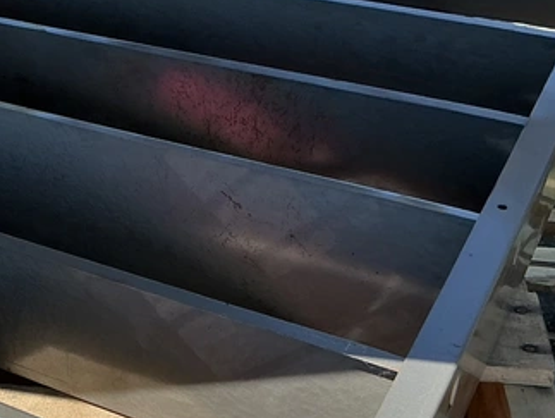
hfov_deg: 28.0
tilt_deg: -34.4
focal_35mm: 65
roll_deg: +7.0
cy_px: 295
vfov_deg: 22.5
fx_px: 1043
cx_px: -3
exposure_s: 1/1076
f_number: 1.8
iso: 25
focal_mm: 3
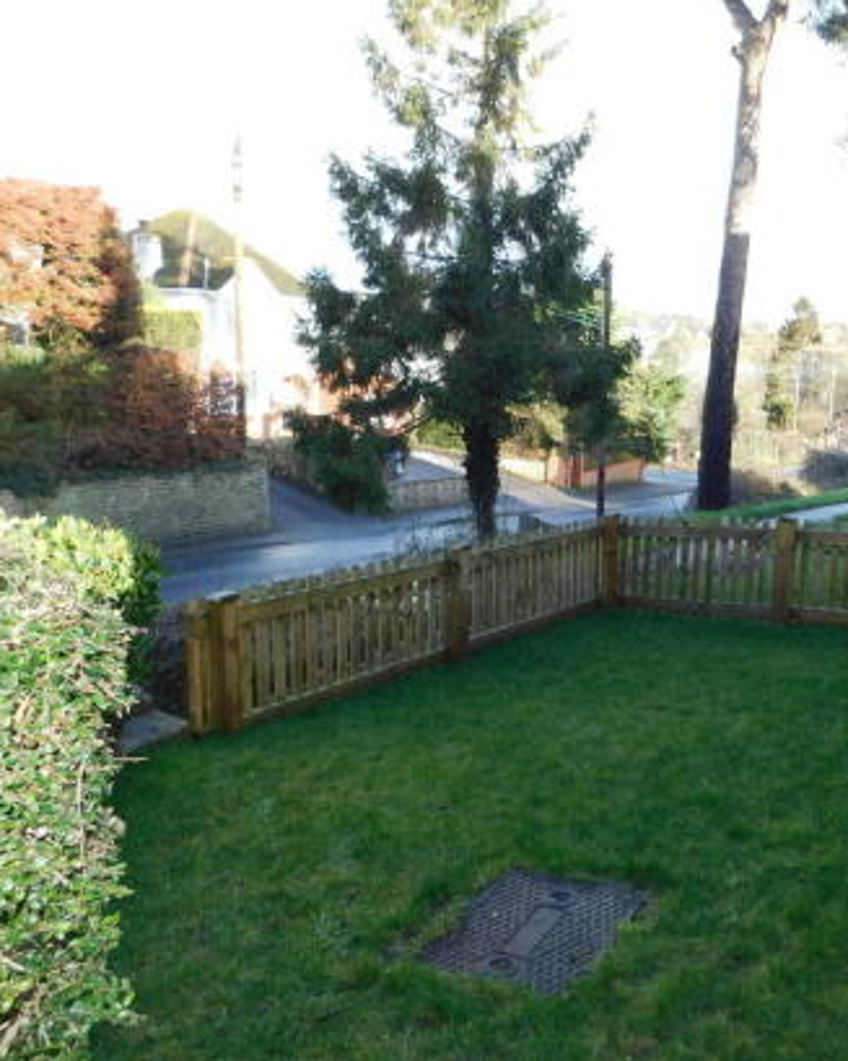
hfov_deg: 43.8
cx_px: 668
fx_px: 1004
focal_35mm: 32
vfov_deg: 55.6
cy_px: 502
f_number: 3
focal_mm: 4
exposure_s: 1/200
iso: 125
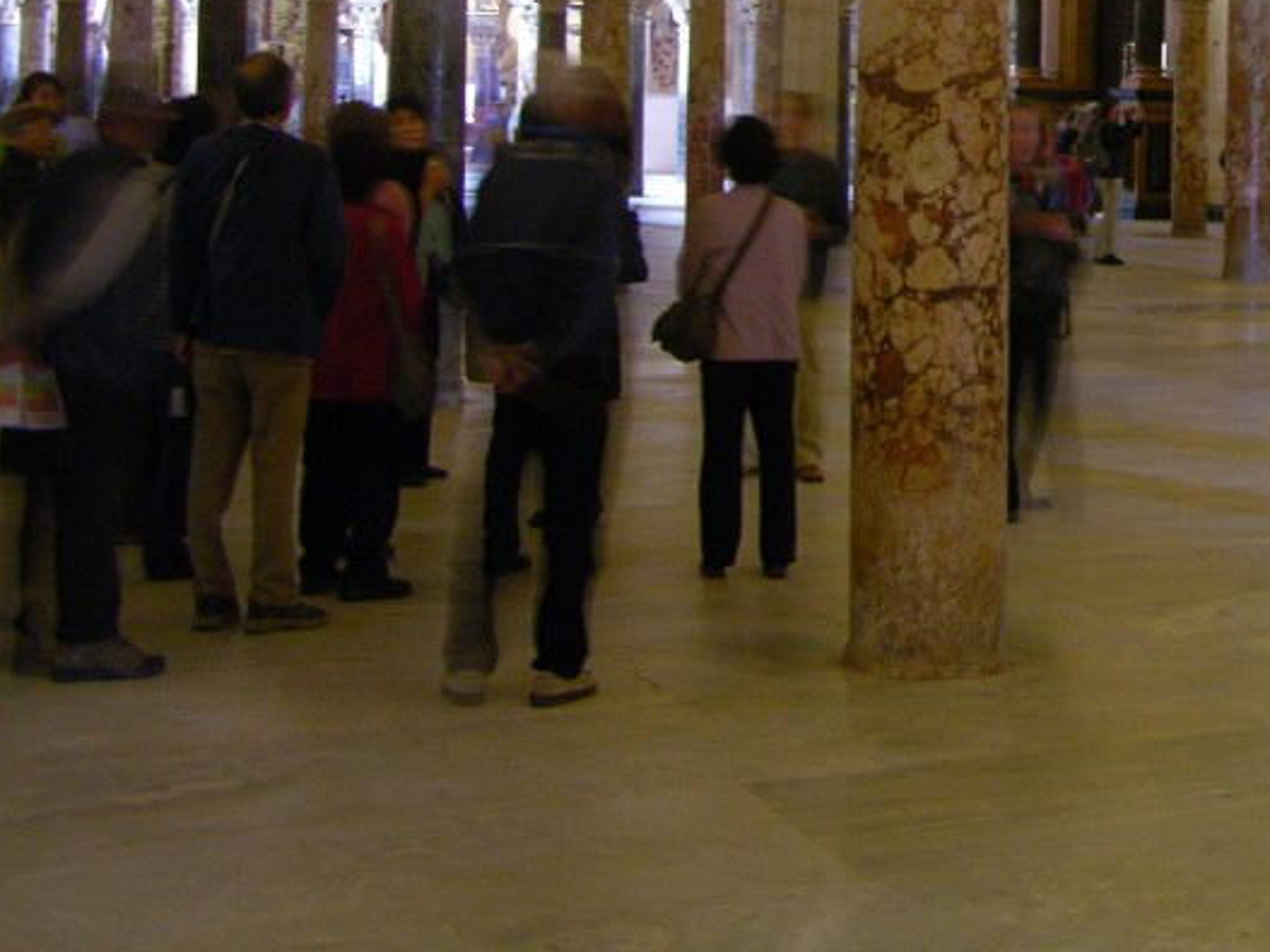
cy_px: 84
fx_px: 2568
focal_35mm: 70
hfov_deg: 26.5
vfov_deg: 20.6
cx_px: 1231
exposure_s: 1.16
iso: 200
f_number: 2.8
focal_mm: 9.2
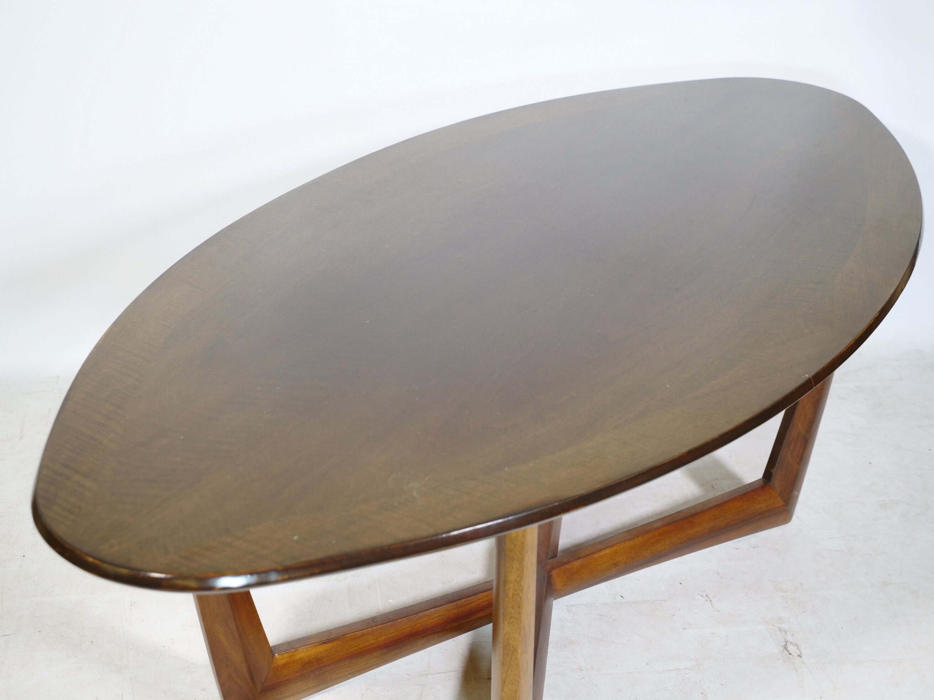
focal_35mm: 58
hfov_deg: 33.2
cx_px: 467
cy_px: 350
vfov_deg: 25.2
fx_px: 1565
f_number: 3.5
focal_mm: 29
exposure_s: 1/60
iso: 500
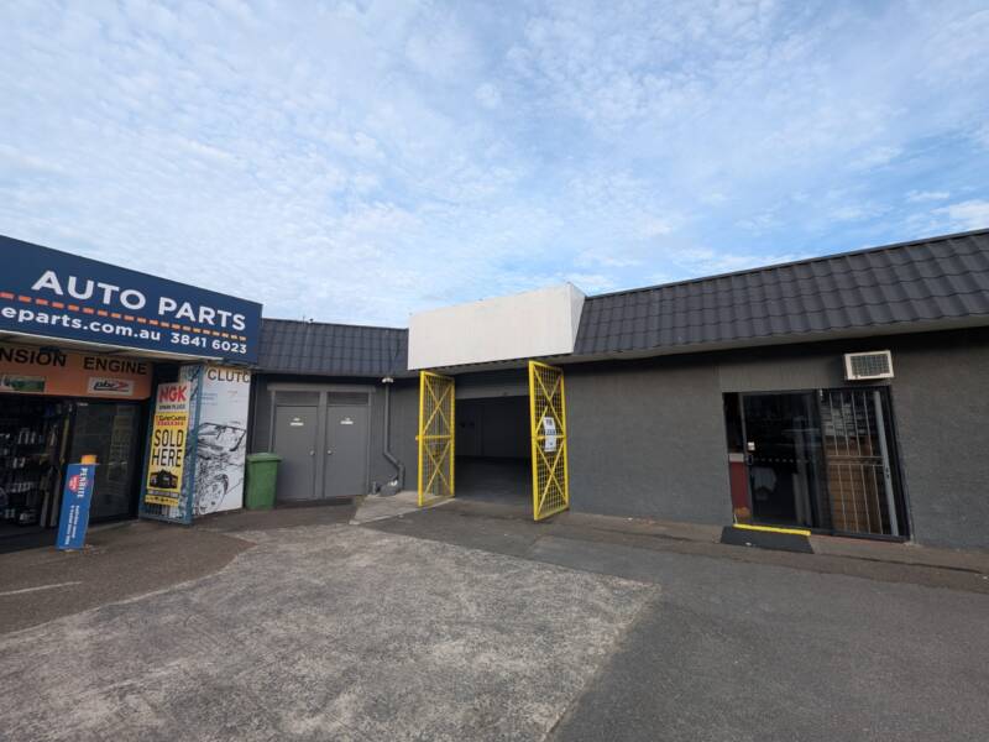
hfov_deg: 106.2
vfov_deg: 89.9
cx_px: 494
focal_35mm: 13
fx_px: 371
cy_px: 371
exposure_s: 1/478
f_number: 2.2
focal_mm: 1.95
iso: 48
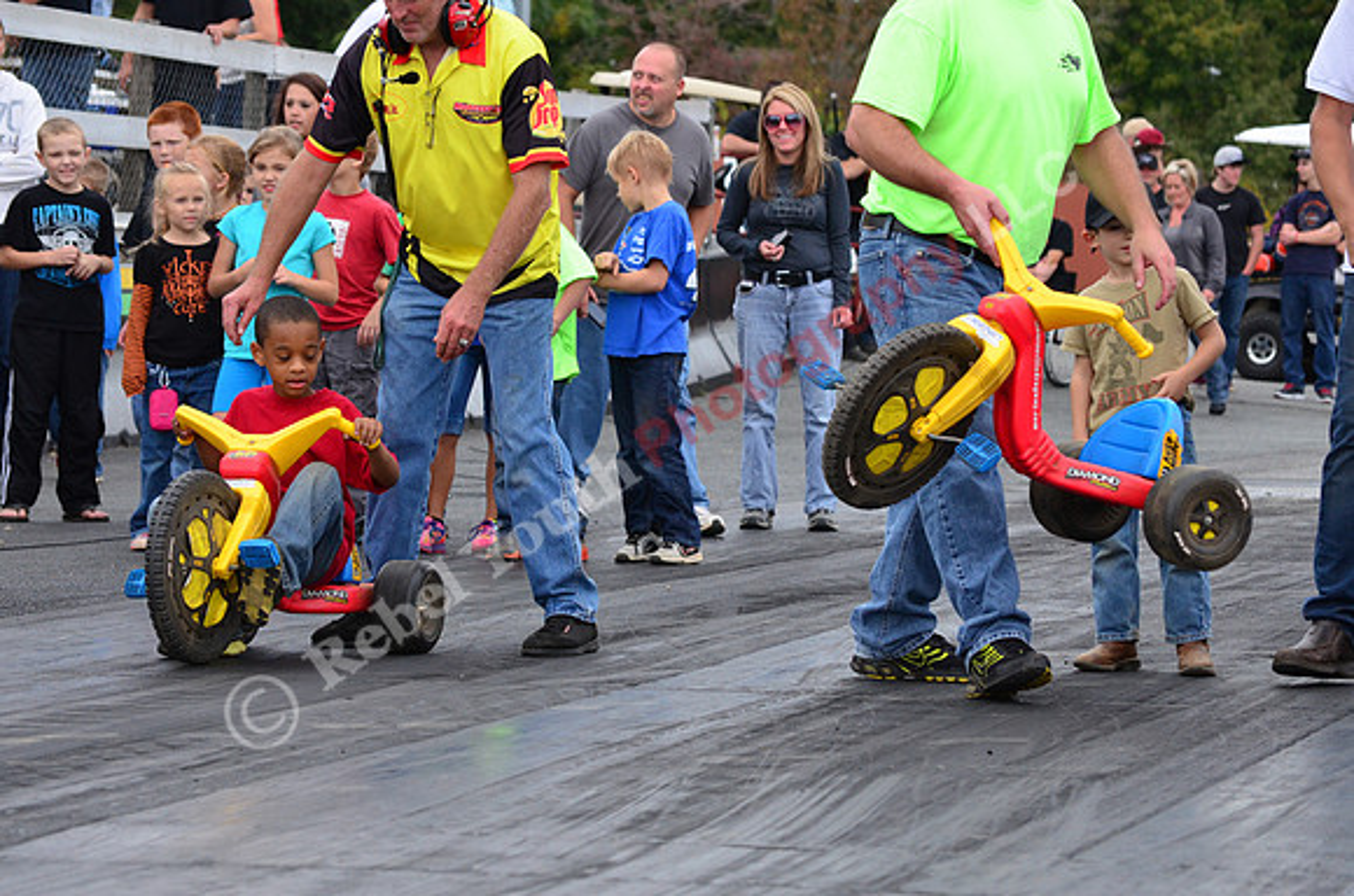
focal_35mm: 165
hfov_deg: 12.5
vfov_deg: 8.3
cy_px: 448
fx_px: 6192
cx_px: 677
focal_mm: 110
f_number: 8
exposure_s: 1/1000
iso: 1000
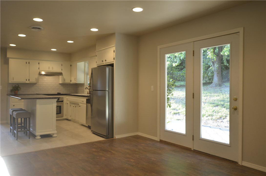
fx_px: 221
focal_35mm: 30
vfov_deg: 43.4
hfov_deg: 62.0
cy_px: 88
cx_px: 133
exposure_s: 1/30
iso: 250
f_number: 3.5
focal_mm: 20
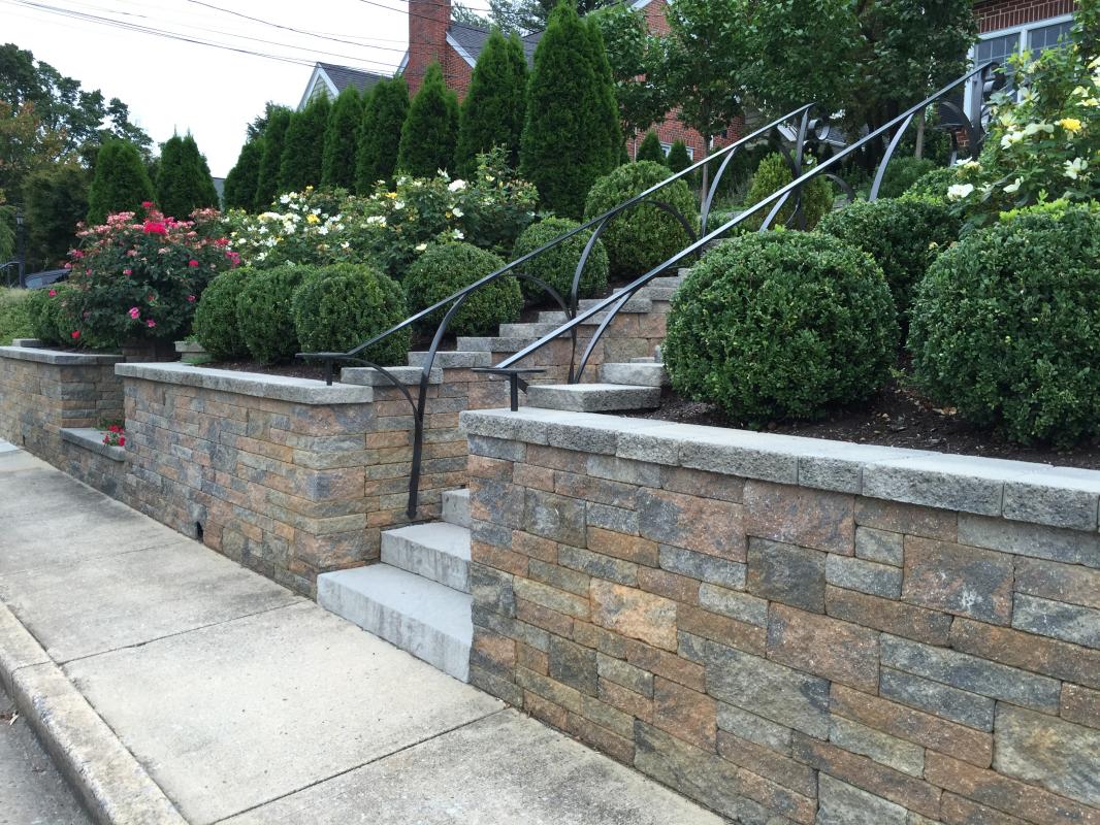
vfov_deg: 48.2
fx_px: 922
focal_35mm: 29
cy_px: 412
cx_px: 550
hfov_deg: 61.6
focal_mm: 4.15
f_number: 2.2
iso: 40
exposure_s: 1/120
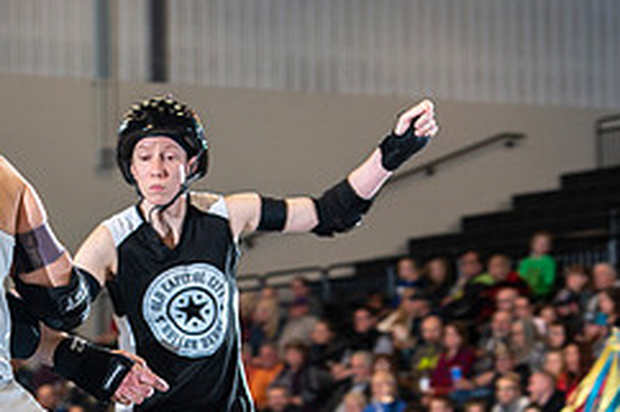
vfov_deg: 6.0
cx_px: 54
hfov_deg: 9.0
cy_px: 439
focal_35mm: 228
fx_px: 3924
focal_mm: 95
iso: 500
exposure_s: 1/160
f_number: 5.6
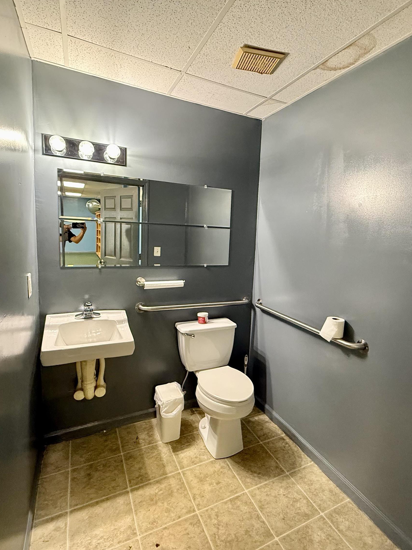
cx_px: 239
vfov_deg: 84.7
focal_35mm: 19
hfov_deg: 68.2
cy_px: 274
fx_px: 302
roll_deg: -3.2
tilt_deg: -7.5
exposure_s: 1/60
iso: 640
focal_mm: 2.22
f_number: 2.2
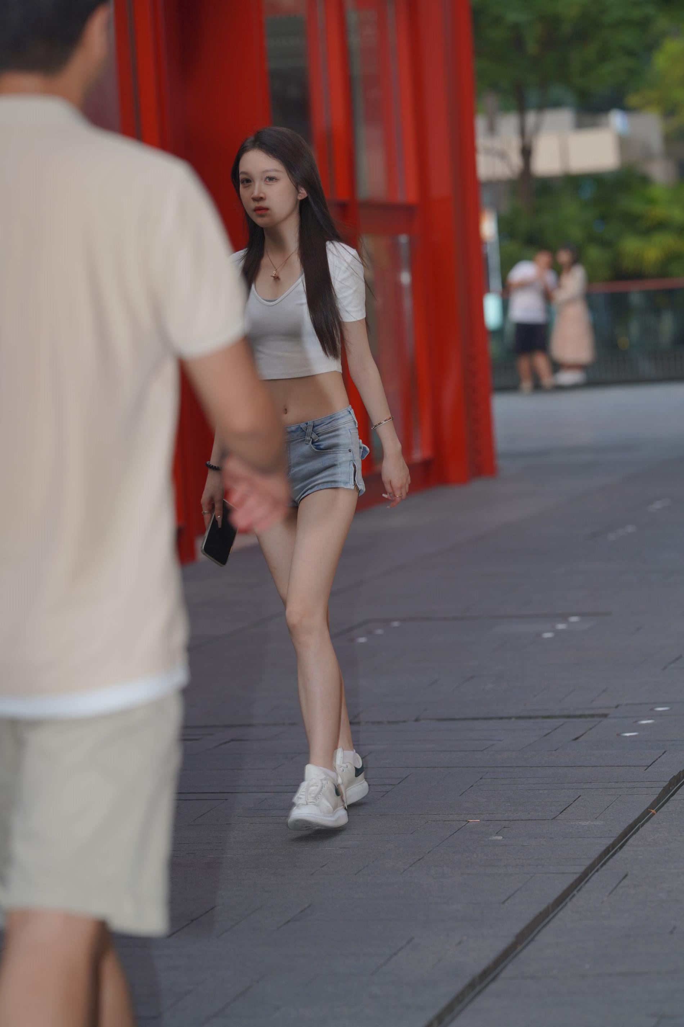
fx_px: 3848
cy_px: 514
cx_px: 342
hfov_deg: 10.2
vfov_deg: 15.2
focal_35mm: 135
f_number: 3.5
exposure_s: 1/200
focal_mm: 135
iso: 250
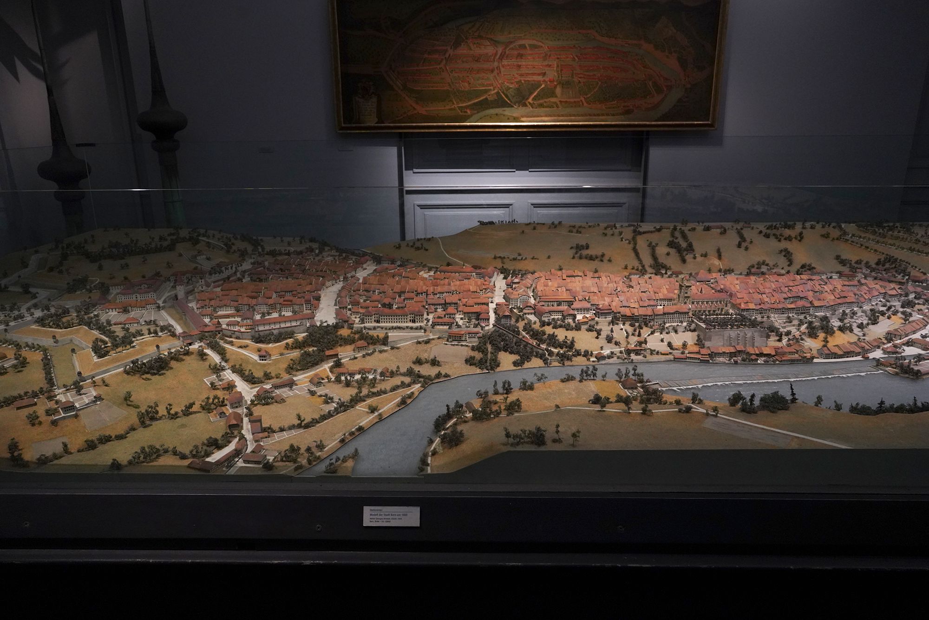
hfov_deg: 73.7
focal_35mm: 24
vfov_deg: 53.1
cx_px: 464
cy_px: 310
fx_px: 619
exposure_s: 1/80
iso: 3200
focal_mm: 24
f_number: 6.3
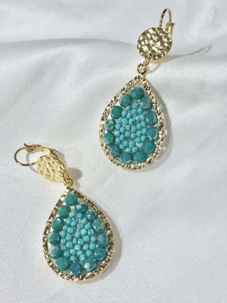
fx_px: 455
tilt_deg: -58.3
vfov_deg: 36.8
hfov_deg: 28.0
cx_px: 114
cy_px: 152
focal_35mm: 52
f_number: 1.6
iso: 32
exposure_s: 1/280
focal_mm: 5.96
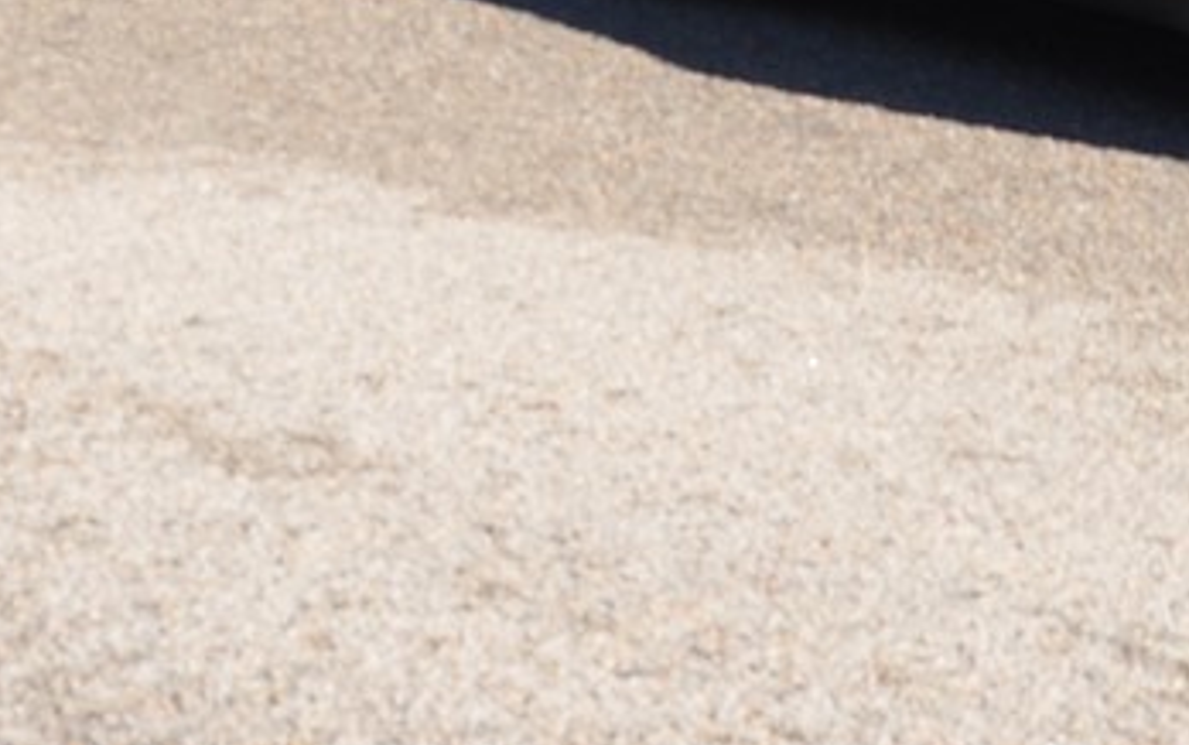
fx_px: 6593
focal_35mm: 203
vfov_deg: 6.3
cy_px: -564
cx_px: 287
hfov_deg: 10.3
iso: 100
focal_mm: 29
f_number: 6.3
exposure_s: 1/200
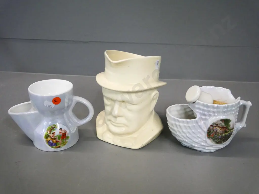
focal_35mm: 36
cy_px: 97
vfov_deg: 39.7
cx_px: 130
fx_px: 269
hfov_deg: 51.4
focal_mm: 18
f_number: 4
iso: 3200
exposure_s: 1/320
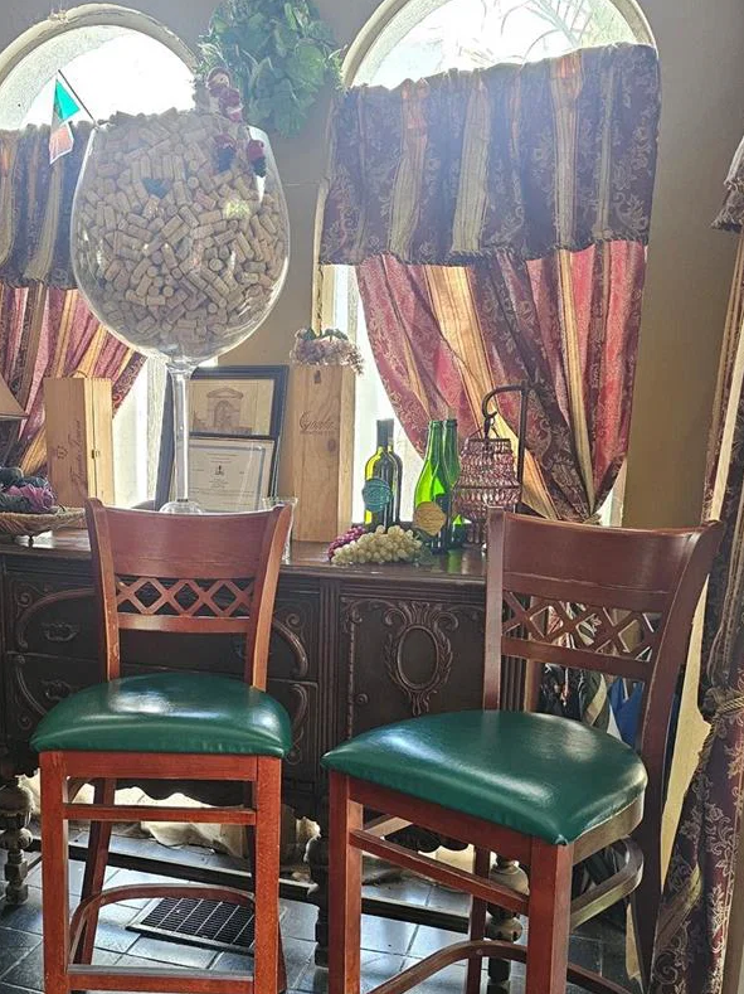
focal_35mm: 35
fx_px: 1004
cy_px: 632
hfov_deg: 39.9
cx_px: 222
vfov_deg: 52.0
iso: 800
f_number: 1.7
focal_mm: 6.3
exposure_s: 1/60
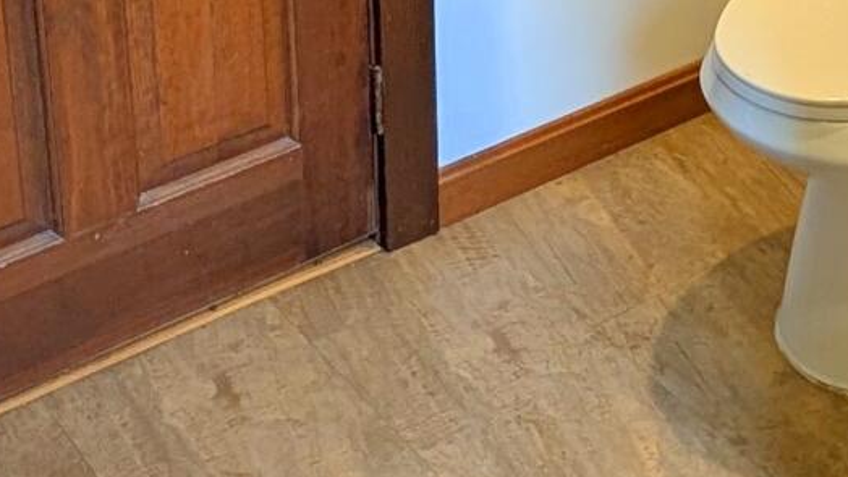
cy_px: -401
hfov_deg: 28.1
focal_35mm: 75
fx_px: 1687
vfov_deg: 14.1
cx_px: 542
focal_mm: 2.02
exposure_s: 1/60
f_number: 1.7
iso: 94
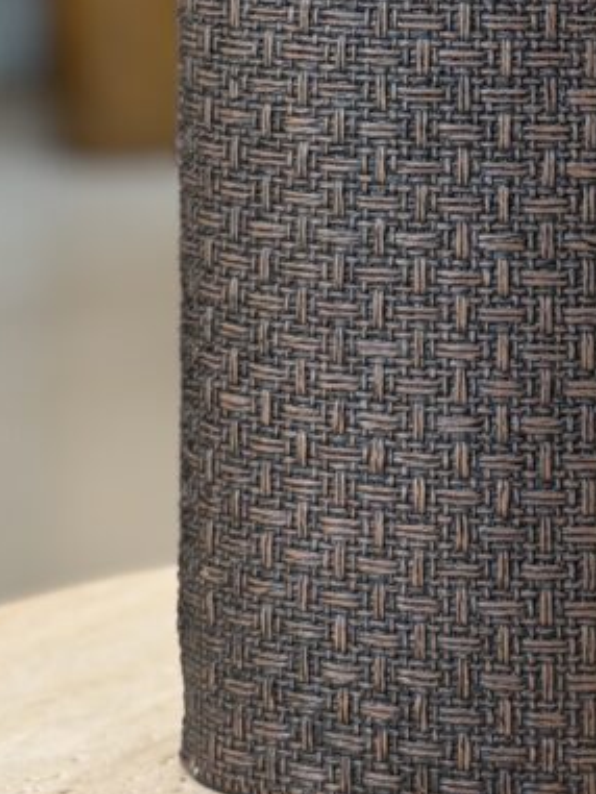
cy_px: -142
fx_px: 2960
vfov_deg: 14.8
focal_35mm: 129
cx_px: 490
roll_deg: -1.5
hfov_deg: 11.5
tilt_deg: -5.1
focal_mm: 6.76
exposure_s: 1/60
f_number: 1.78
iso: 160
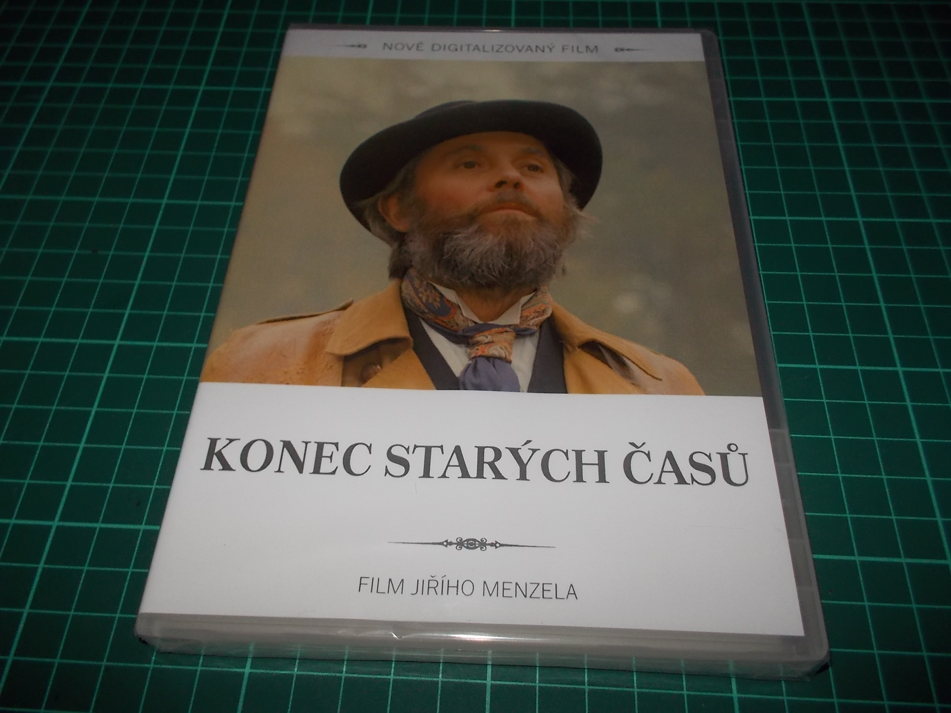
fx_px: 797
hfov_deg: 61.7
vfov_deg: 48.2
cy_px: 356
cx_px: 476
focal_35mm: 29
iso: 200
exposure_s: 1/30
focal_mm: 4.1
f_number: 3.3
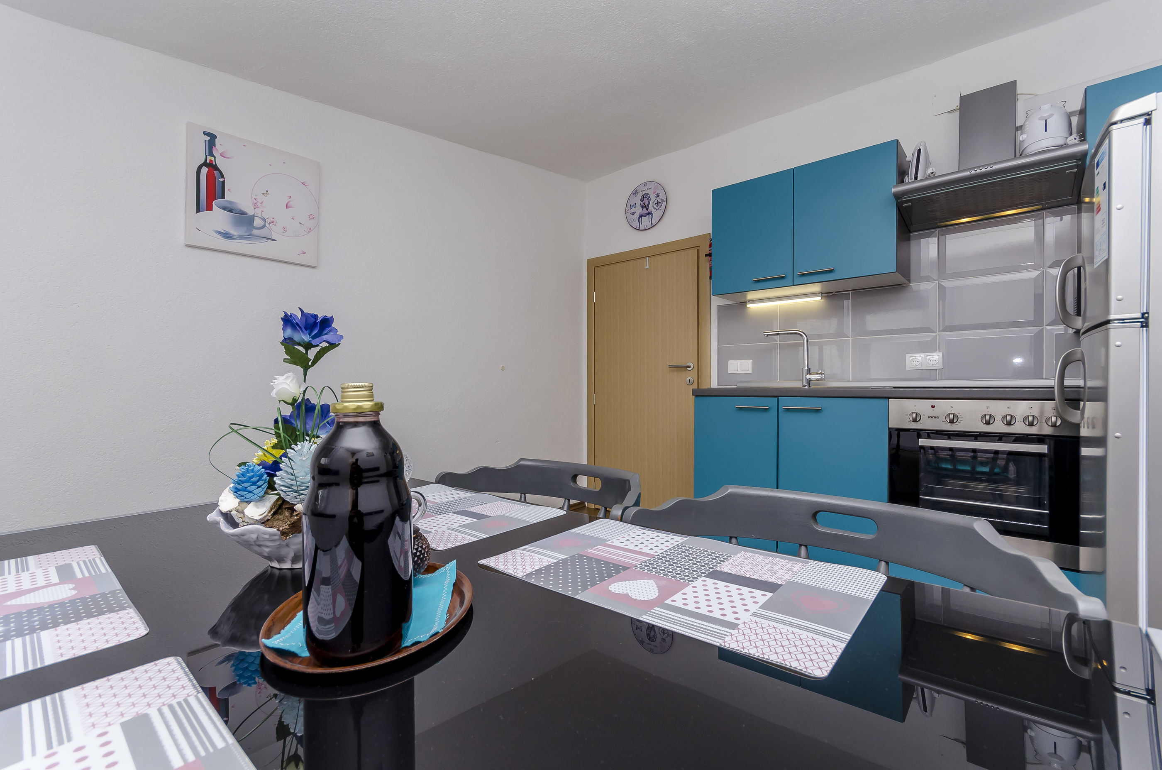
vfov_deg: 77.1
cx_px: 581
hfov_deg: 100.5
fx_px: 483
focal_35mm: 15
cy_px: 385
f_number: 9
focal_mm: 10
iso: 200
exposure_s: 1/80
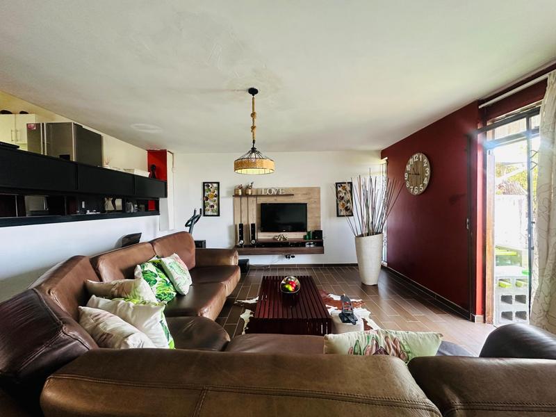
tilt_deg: -0.9
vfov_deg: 85.7
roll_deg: +0.9
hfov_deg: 102.1
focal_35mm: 14
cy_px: 208
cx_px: 278
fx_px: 225
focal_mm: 2.22
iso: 320
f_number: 2.2
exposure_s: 1/60
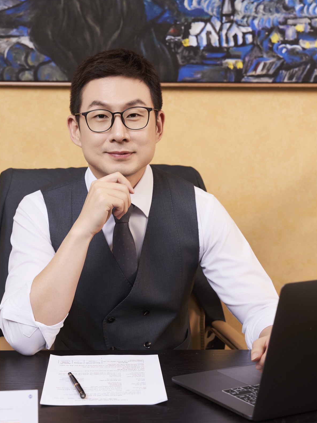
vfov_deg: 24.9
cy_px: 212
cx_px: 129
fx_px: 956
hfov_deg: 18.8
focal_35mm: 78
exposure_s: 1/160
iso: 320
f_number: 4.5
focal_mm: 53.9
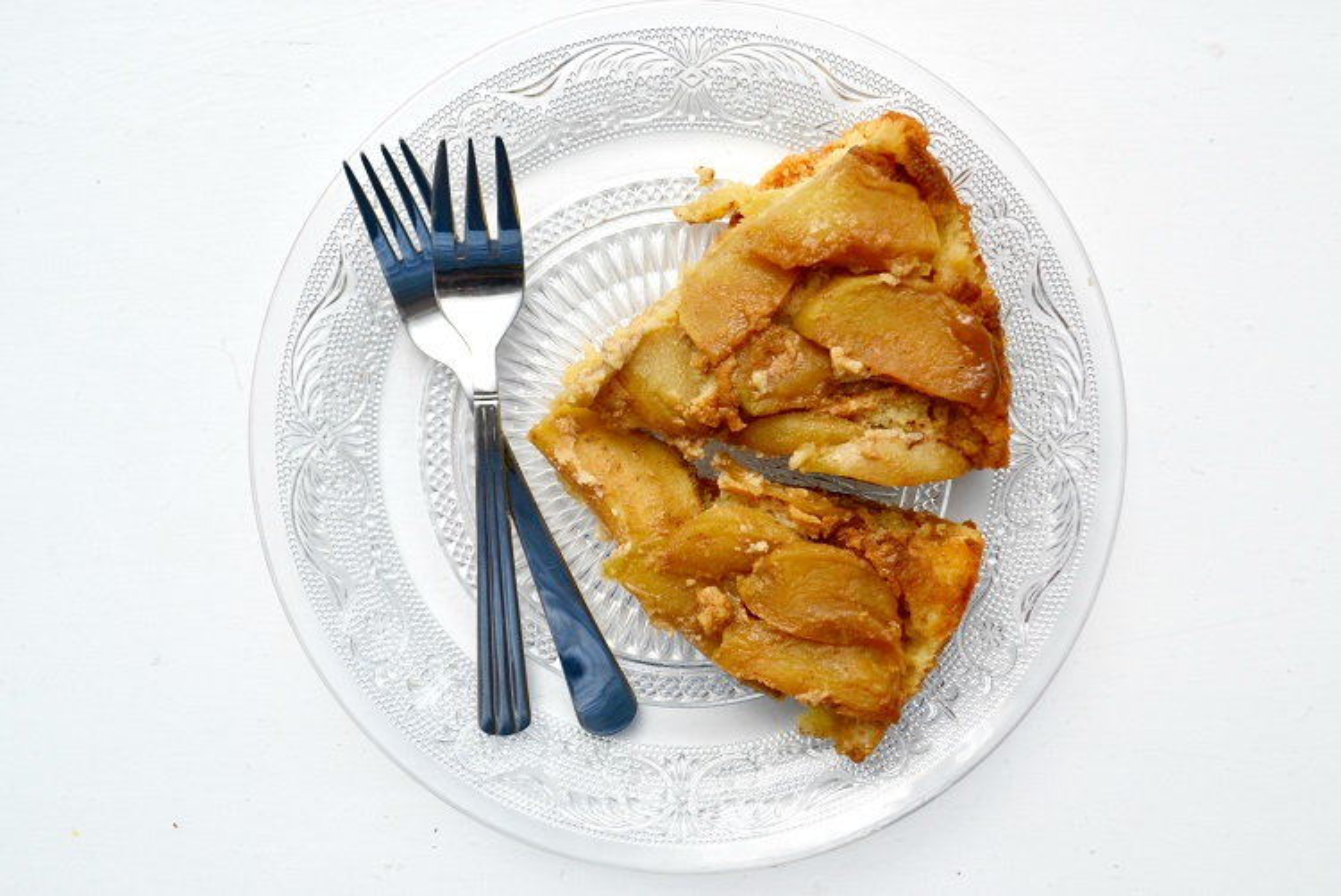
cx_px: 670
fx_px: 1454
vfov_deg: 34.3
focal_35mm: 39
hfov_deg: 49.5
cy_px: 448
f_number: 5.6
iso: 100
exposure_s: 1/320
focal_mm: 26
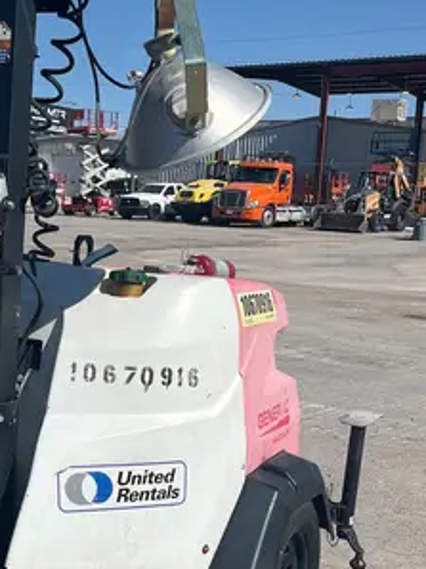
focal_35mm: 64
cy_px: 347
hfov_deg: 22.1
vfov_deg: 30.2
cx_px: 4
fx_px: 1052
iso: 50
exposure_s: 1/6897
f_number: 1.6
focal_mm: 5.1
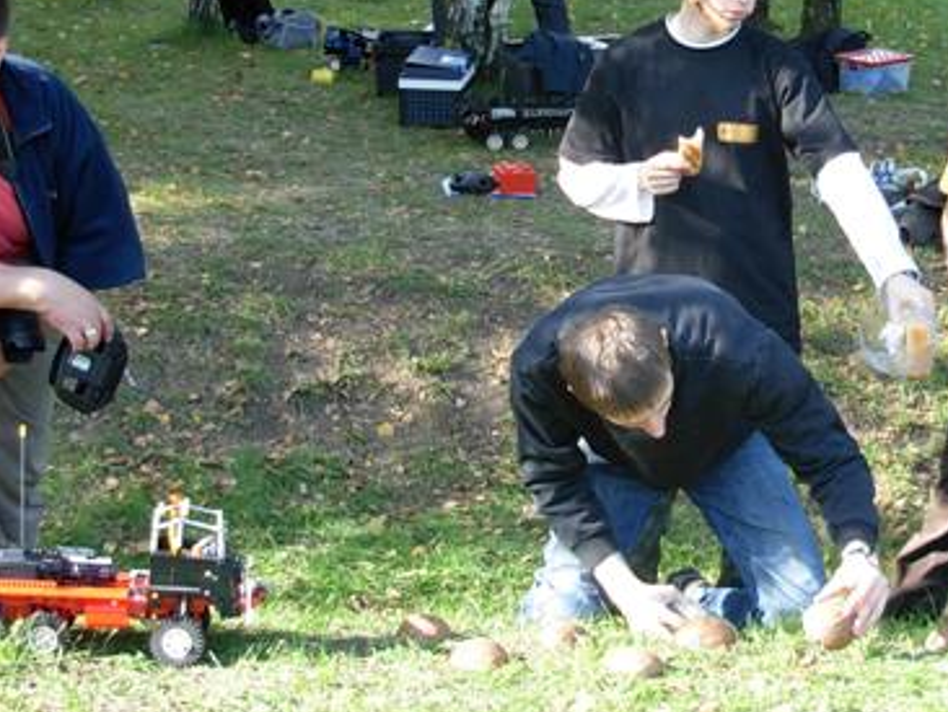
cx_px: 658
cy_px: 39
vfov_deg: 17.5
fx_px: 2275
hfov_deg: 23.4
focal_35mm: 83
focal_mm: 6.3
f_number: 2.9
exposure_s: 1/98.7
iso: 79
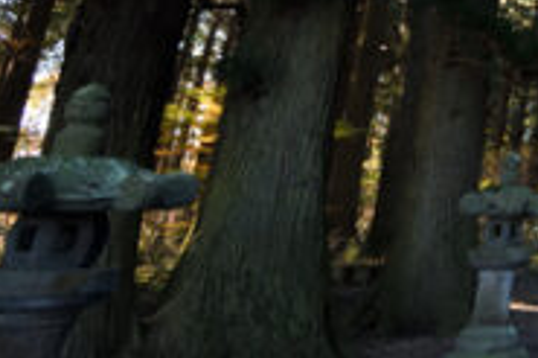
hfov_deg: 25.9
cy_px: -81
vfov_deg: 23.5
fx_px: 776
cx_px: 843
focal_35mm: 52
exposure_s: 1/250
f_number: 4
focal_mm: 16
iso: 800
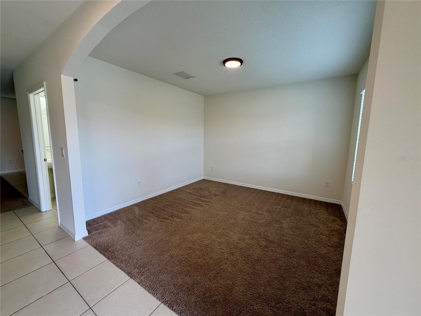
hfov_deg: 102.1
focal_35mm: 14
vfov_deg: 85.7
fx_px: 170
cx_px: 210
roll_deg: -0.2
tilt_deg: -7.2
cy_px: 158
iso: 160
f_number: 2.2
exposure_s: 1/120
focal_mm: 2.22
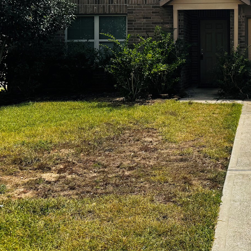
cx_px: 234
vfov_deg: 34.1
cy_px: 44
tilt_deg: +2.6
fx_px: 394
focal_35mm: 48
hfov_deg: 33.2
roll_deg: +0.4
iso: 80
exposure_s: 1/5814
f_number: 1.78
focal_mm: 6.76
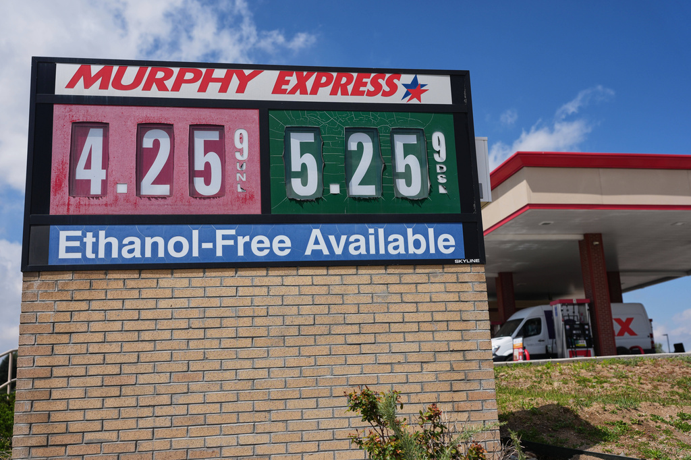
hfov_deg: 51.9
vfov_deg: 35.9
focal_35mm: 37
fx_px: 710
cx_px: 346
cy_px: 230
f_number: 3.2
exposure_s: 1/6400
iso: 200
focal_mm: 37
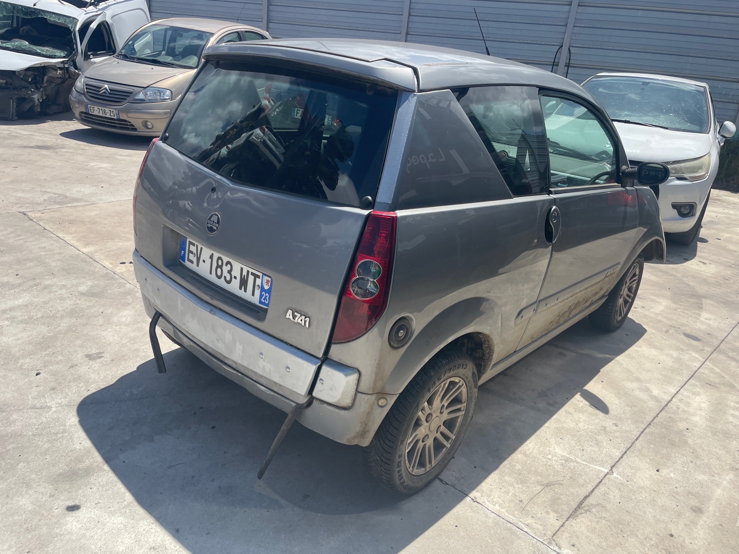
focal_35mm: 26
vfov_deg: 53.1
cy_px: 277
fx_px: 555
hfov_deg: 67.3
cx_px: 370
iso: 32
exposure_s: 1/3125
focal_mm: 4.2
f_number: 1.6
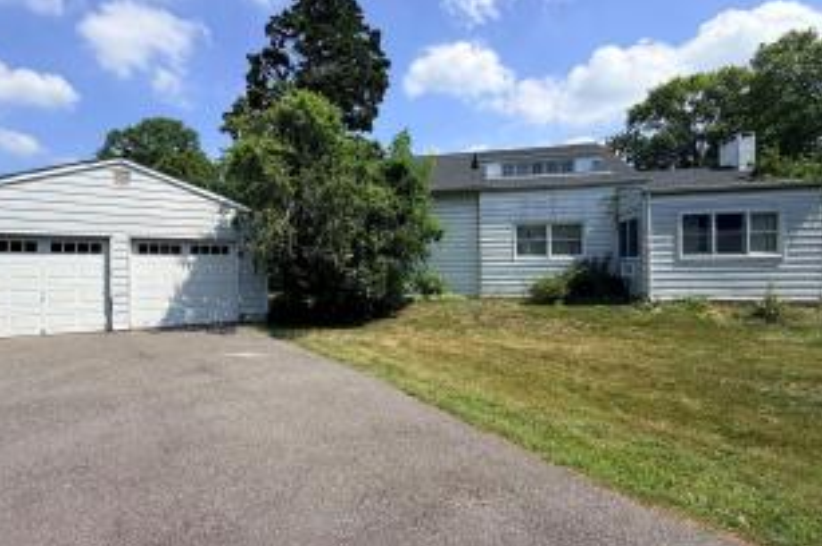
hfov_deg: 86.8
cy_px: 268
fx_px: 433
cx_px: 375
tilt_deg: +0.4
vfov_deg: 64.4
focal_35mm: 19
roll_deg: +0.5
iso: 20
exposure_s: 1/876
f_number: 2.2
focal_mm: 2.22
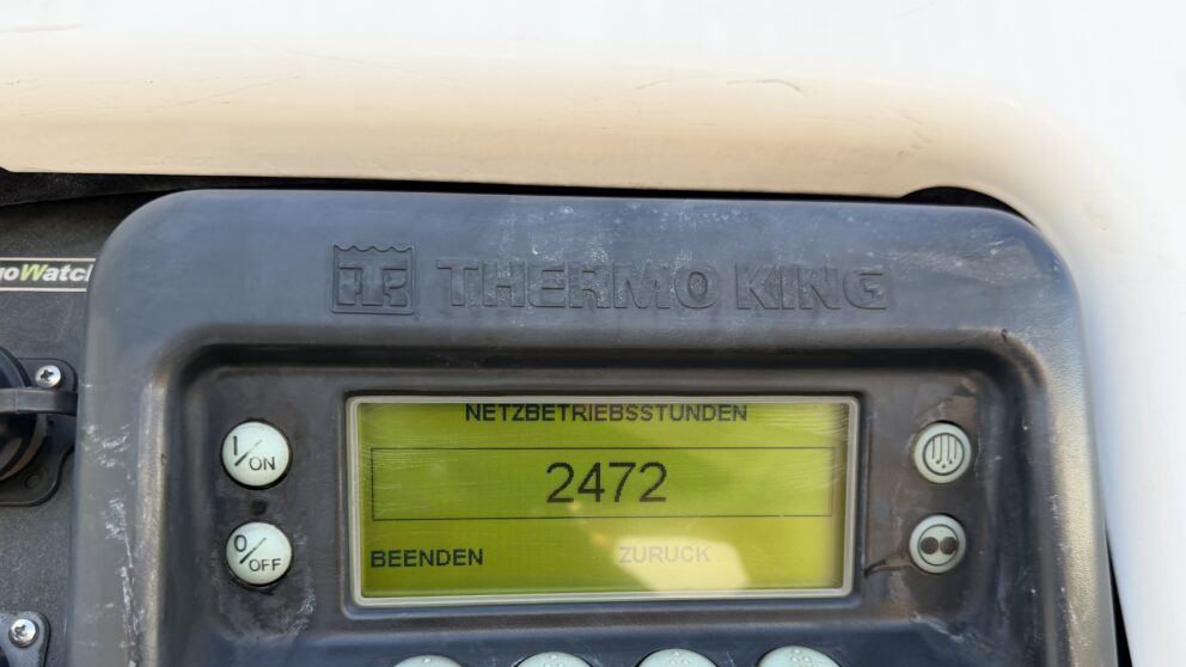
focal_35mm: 27
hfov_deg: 69.9
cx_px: 593
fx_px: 849
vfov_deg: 42.2
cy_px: 452
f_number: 1.78
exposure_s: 1/622
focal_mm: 6.76
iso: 100
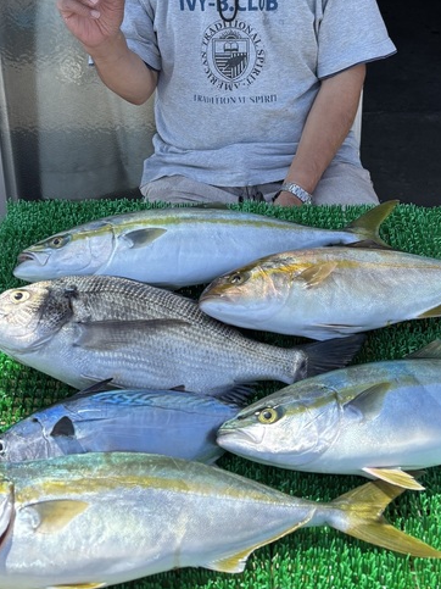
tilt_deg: -21.1
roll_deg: +1.5
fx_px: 782
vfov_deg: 39.4
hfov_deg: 31.5
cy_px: 106
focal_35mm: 46
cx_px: 205
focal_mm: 5.96
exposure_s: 1/1103
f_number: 1.6
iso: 50
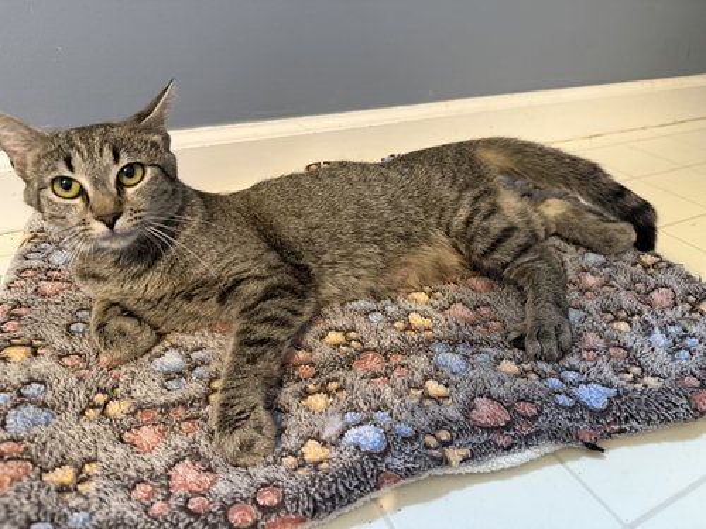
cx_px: 353
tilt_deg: -31.9
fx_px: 489
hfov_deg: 71.6
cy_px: 264
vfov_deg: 56.8
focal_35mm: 24
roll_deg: -1.8
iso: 800
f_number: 1.78
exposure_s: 1/40
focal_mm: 6.76
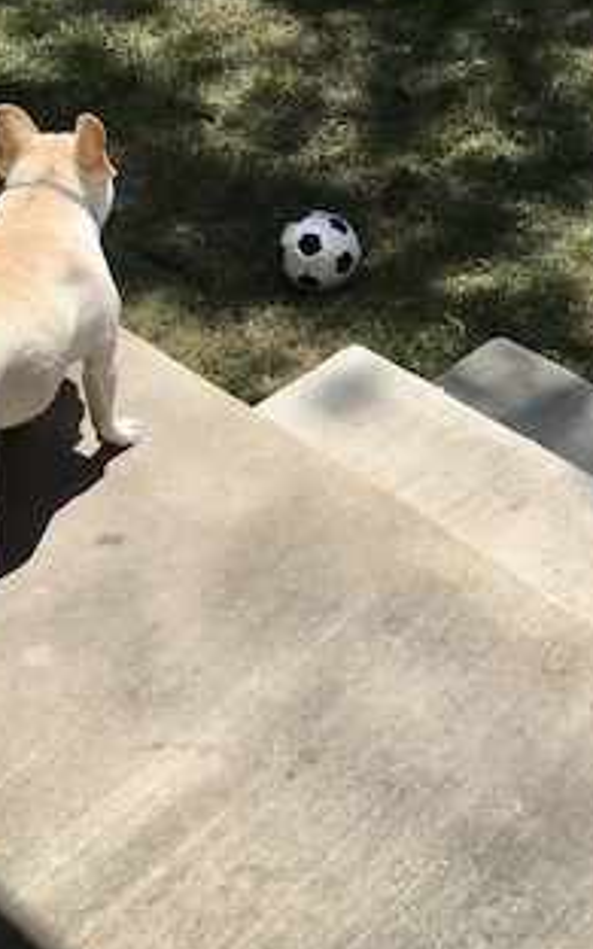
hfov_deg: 20.2
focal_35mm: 63
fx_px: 1629
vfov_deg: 32.2
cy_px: 301
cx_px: 541
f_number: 2.2
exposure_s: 1/1637
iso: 25
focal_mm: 4.15
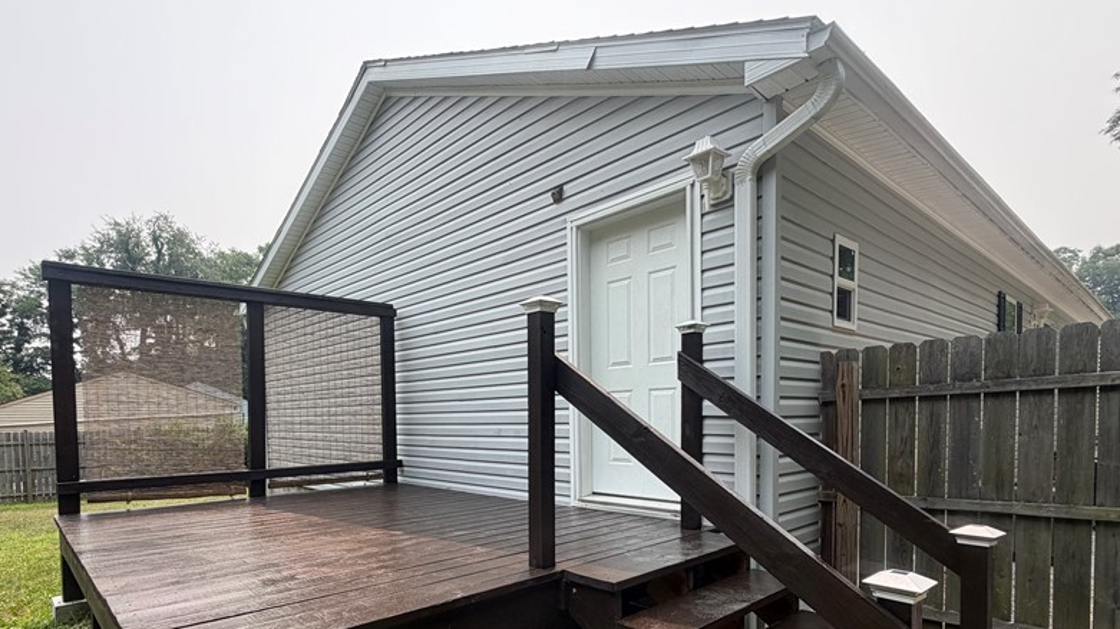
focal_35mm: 20
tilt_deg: -3.0
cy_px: 441
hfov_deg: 86.1
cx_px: 479
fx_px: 594
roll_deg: +0.9
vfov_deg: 54.2
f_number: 2.2
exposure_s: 1/664
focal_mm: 2.22
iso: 40
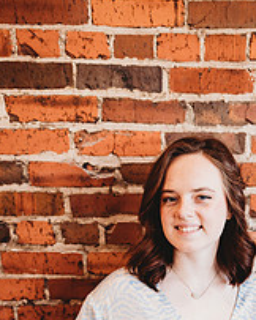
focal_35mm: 50
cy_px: 326
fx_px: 474
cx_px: 180
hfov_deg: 29.9
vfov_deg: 33.8
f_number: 2.2
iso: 500
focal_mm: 24
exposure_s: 1/160
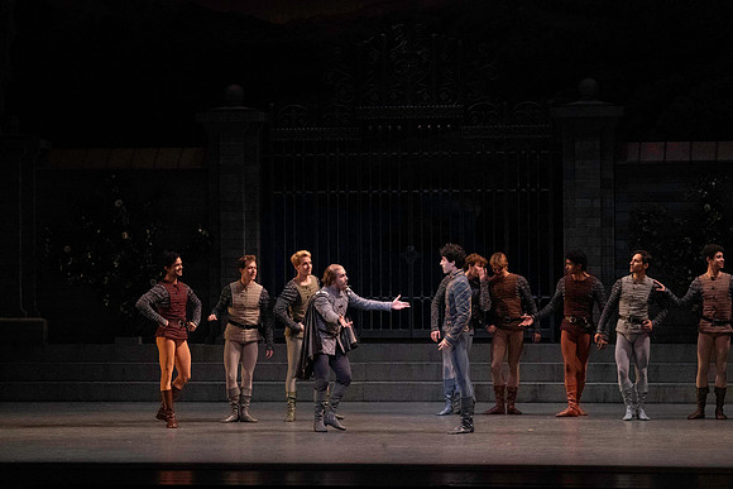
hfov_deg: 16.5
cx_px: 366
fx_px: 2525
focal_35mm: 124
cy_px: 244
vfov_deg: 11.1
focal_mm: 124
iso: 16000
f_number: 11
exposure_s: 1/400
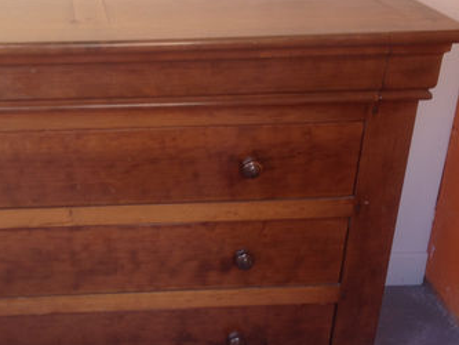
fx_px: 836
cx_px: 101
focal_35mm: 63
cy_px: 196
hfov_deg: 30.1
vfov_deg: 23.3
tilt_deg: -26.5
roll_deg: +0.9
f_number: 2.4
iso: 64
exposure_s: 1/60
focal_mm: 4.28
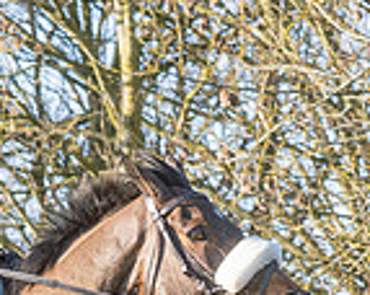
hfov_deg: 4.3
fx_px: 4976
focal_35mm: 455
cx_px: -35
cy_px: 579
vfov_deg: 3.4
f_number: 4.5
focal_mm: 57
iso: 400
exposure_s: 1/1250
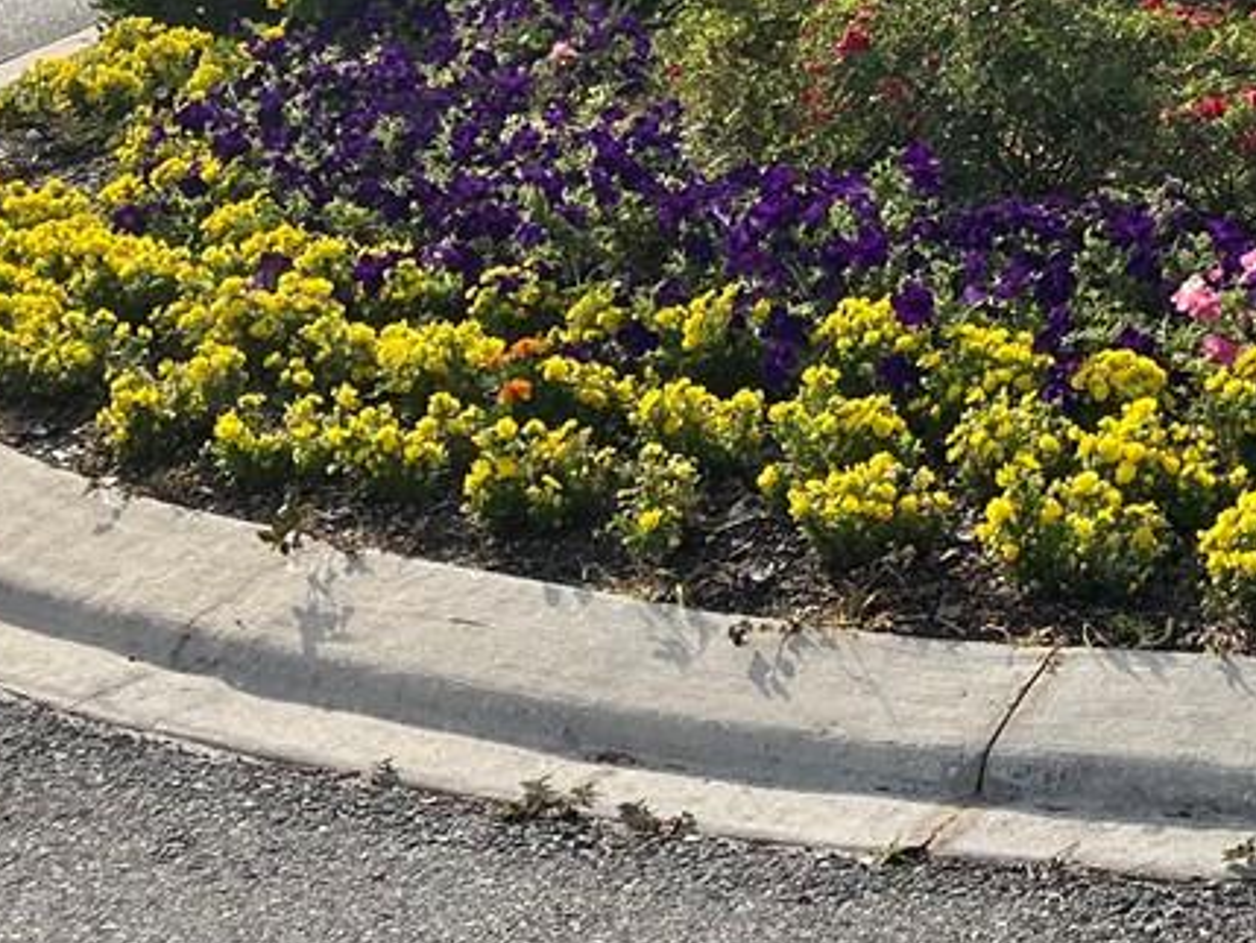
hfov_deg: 19.0
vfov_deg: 15.0
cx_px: 1549
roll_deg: -0.6
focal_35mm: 97
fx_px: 3521
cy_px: -6
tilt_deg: -8.7
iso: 50
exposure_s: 1/2967
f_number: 1.6
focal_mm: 5.1
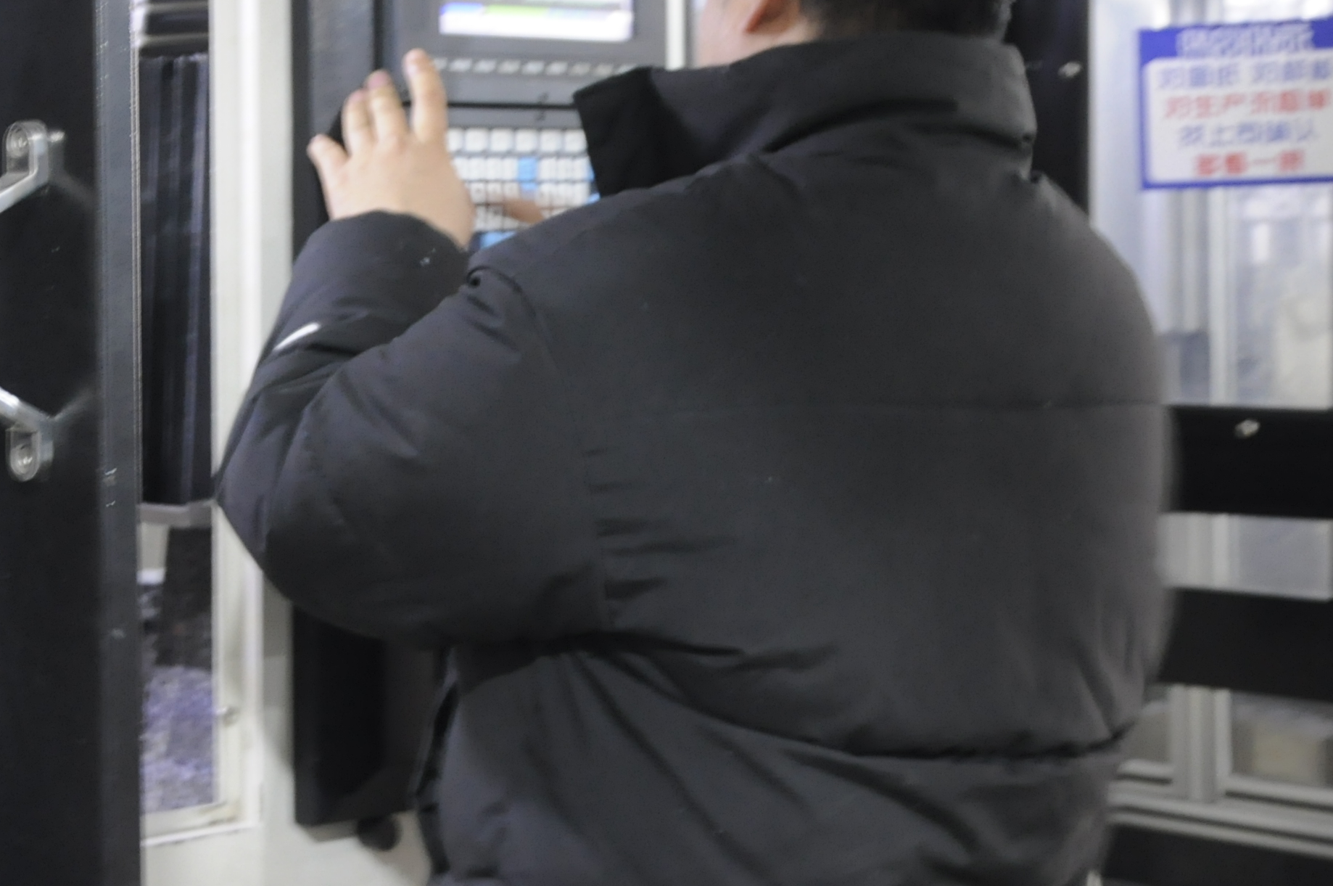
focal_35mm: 84
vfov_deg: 16.1
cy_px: 197
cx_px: 221
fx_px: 3107
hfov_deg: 23.8
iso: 800
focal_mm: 24
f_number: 5
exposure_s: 1/5
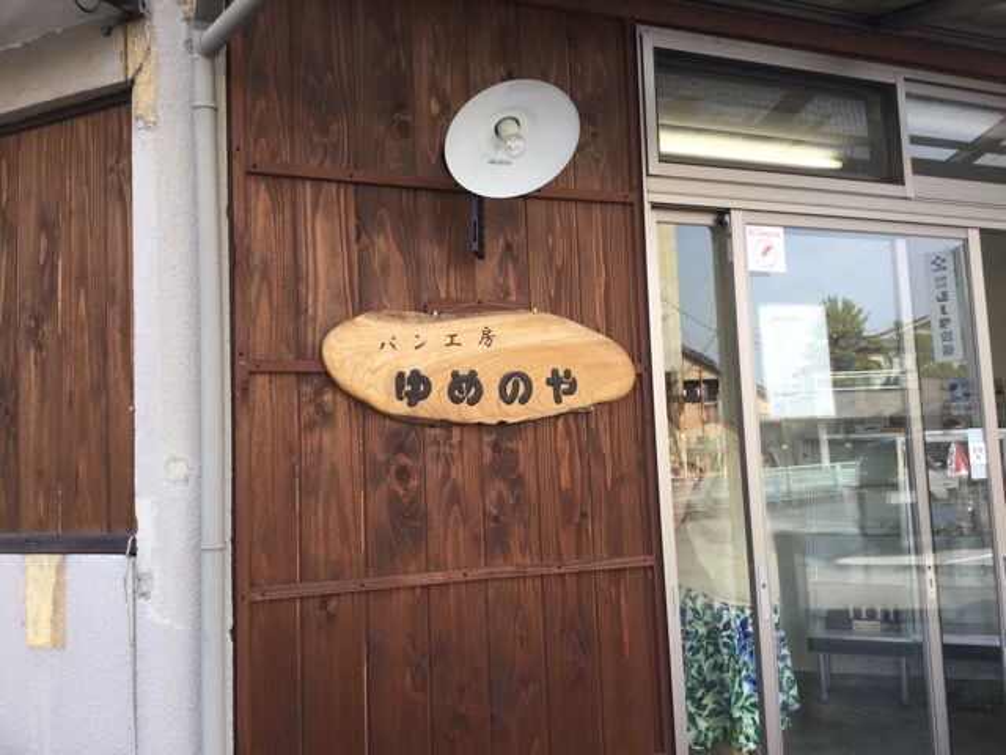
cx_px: 503
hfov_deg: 58.4
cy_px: 378
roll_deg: -0.5
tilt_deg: +7.1
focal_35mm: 31
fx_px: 901
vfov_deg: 45.4
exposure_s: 1/120
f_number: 2.4
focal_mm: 3.3
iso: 25
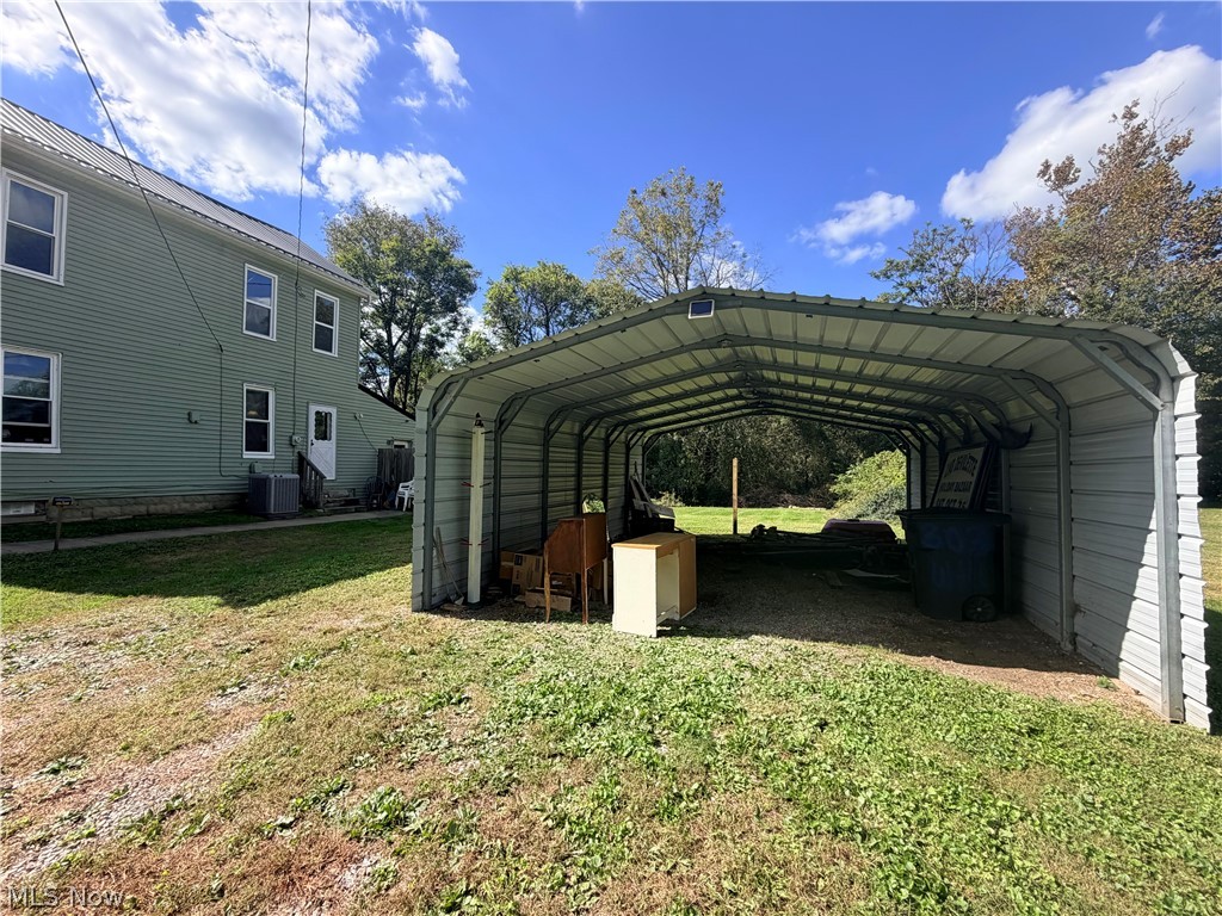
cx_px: 611
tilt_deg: +3.2
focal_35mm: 14
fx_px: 494
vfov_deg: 85.7
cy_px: 458
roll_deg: -0.9
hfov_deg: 102.1
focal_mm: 2.22
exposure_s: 1/701
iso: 40
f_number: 2.2
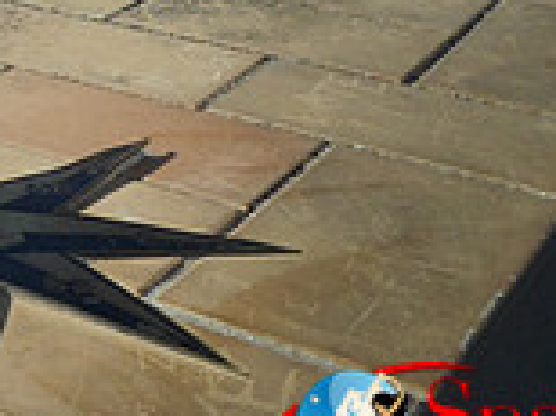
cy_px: -248
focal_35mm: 98
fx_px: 1572
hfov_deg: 17.2
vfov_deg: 13.9
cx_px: -372
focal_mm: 4.9
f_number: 9.4
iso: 80
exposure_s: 1/250
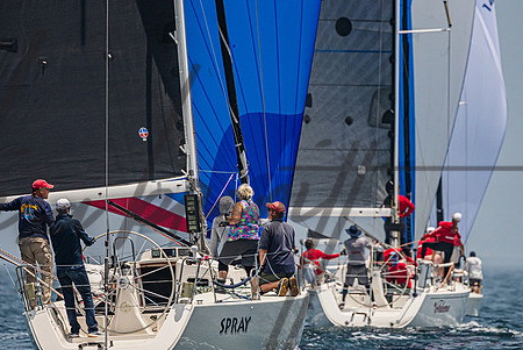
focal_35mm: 655
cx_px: 259
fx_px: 9525
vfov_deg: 2.1
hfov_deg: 3.1
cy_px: 170
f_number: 6.3
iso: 400
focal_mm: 400
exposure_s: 1/6400
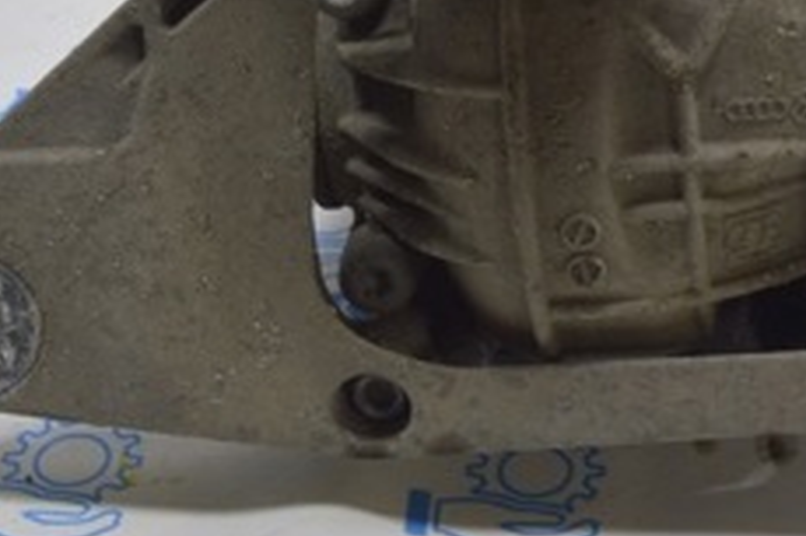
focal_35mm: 100
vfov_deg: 13.3
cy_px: -107
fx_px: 2237
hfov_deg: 20.3
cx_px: 613
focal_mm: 24
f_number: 5.6
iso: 400
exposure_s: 1/25
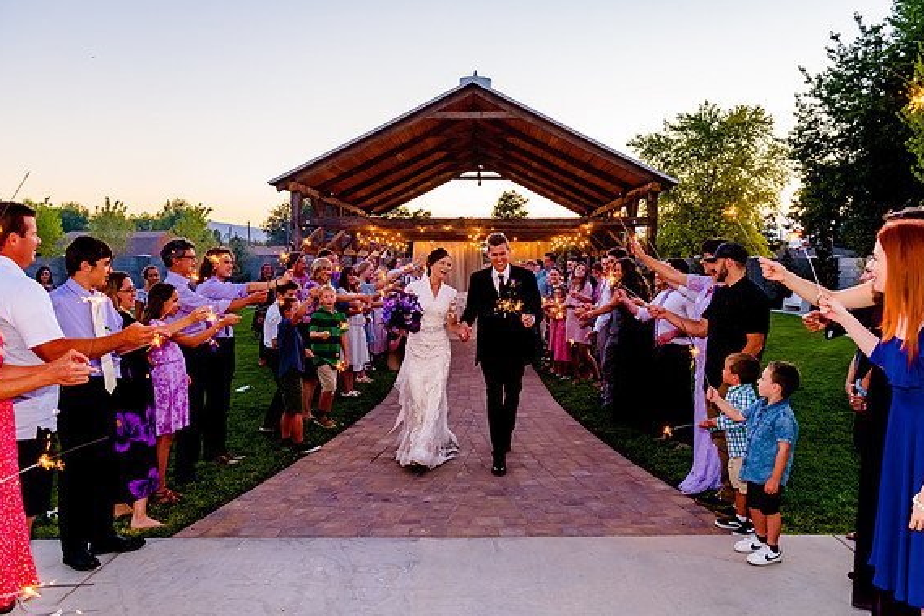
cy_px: 303
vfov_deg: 40.0
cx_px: 455
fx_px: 847
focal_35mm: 33
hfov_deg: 57.2
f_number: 5
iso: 1600
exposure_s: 1/200
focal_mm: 32
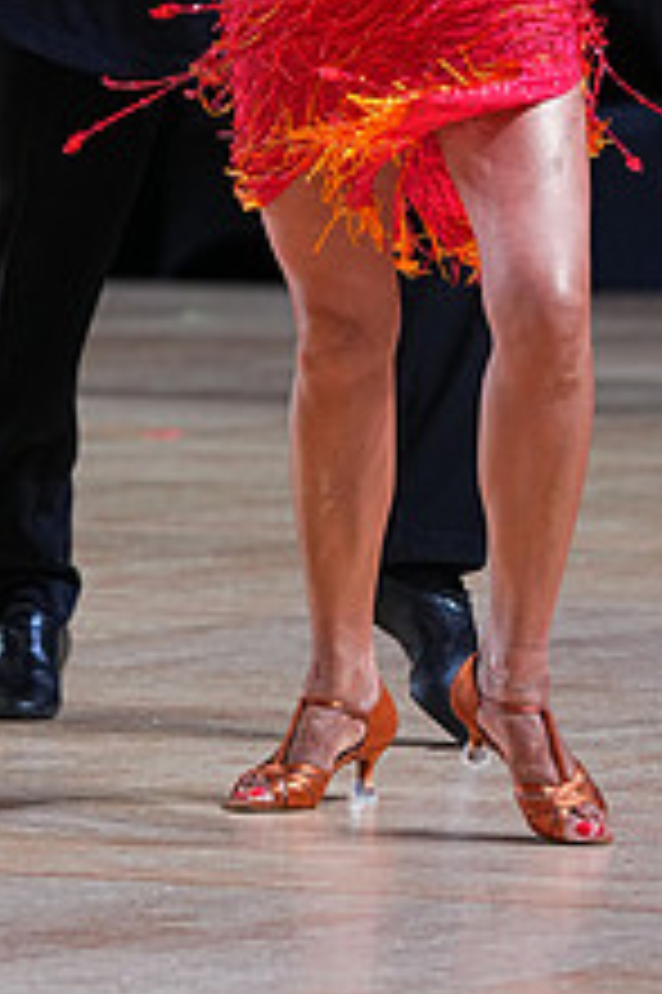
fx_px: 10028
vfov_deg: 5.7
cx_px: 430
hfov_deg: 3.8
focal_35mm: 363
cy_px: -153
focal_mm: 138
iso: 1250
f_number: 4
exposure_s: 1/500
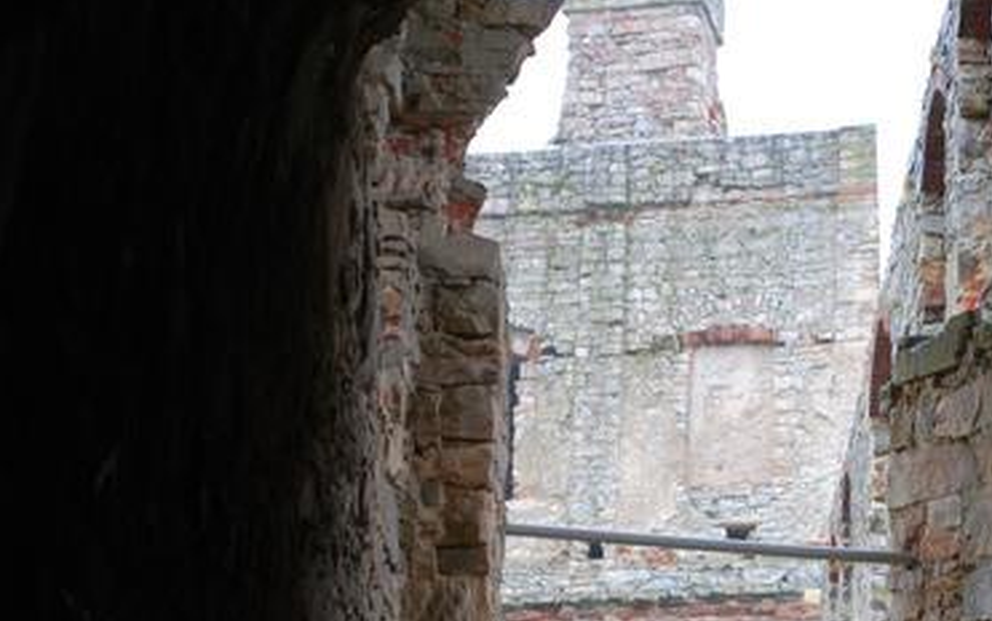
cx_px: 751
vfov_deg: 9.6
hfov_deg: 15.3
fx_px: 3673
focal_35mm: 136
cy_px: 439
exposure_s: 1/60
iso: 280
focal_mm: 55
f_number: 5.6
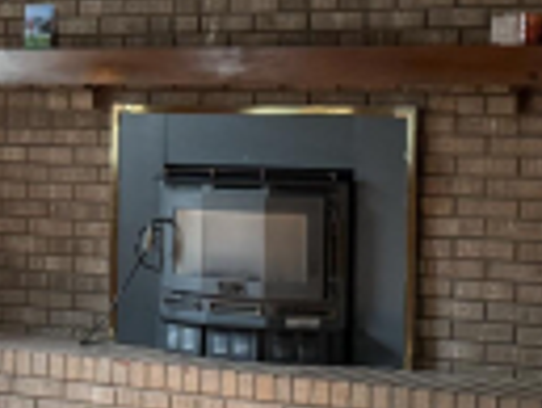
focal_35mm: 124
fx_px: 1943
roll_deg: -0.2
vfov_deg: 12.0
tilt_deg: -3.6
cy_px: 210
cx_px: 6
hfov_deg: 15.6
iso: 200
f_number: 1.78
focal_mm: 6.76
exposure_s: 1/65
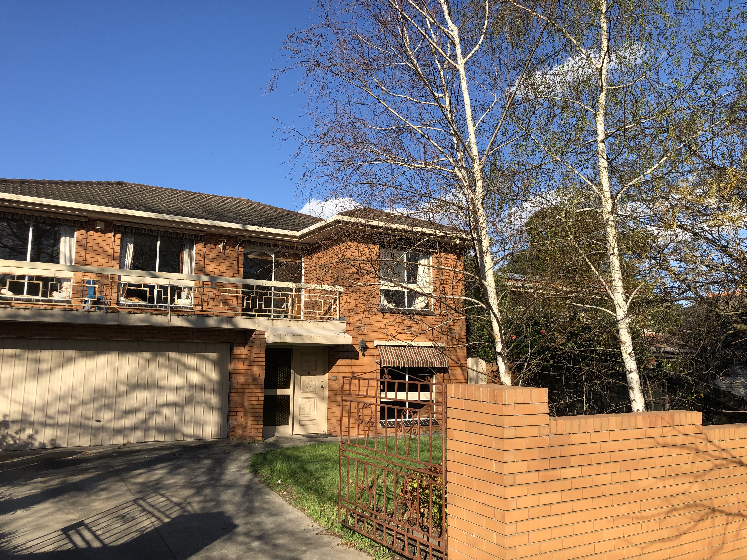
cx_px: 374
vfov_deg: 49.7
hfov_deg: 63.4
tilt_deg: +8.6
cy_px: 280
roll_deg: +0.1
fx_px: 604
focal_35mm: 28
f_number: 1.8
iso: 20
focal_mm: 3.99
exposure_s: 1/1499
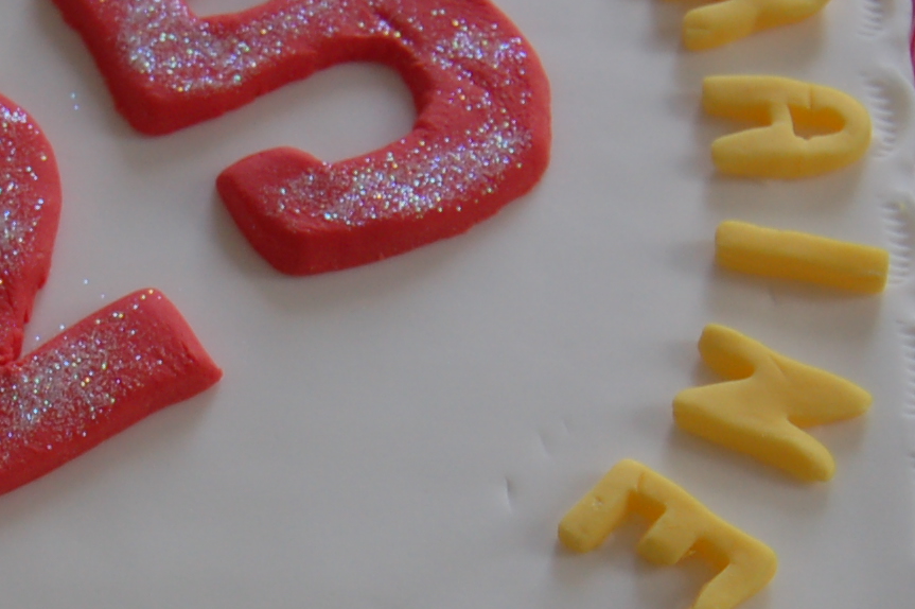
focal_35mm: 136
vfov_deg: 10.1
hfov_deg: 14.9
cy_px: 453
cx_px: 102
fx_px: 3454
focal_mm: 26
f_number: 4
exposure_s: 1/160
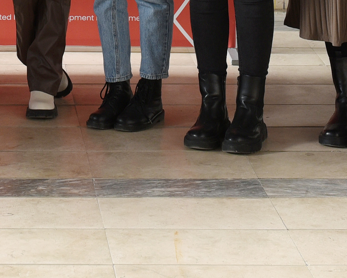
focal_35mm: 181
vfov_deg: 8.2
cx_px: -19
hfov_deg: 10.6
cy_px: -259
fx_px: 1859
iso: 320
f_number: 4.5
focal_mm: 38
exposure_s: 1/200
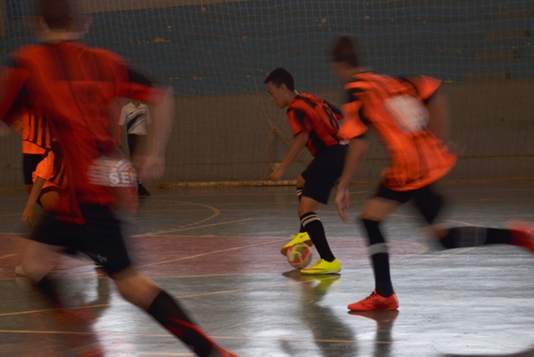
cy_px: 178
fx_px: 1224
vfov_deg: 16.6
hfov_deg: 24.6
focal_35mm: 82
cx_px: 267
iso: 100
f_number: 5.6
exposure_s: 1/50
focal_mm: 55
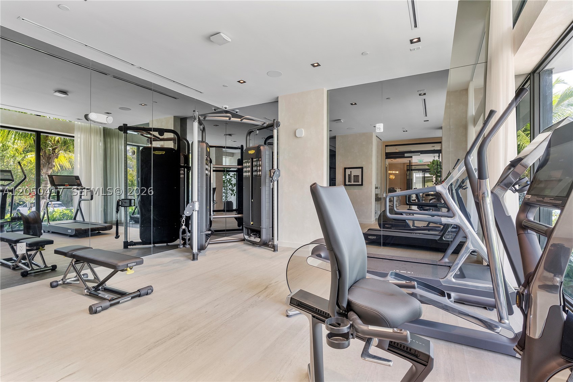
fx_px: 271
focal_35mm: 17
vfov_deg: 70.4
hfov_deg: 93.3
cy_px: 191
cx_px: 286
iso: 640
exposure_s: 1/20
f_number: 8
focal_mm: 17
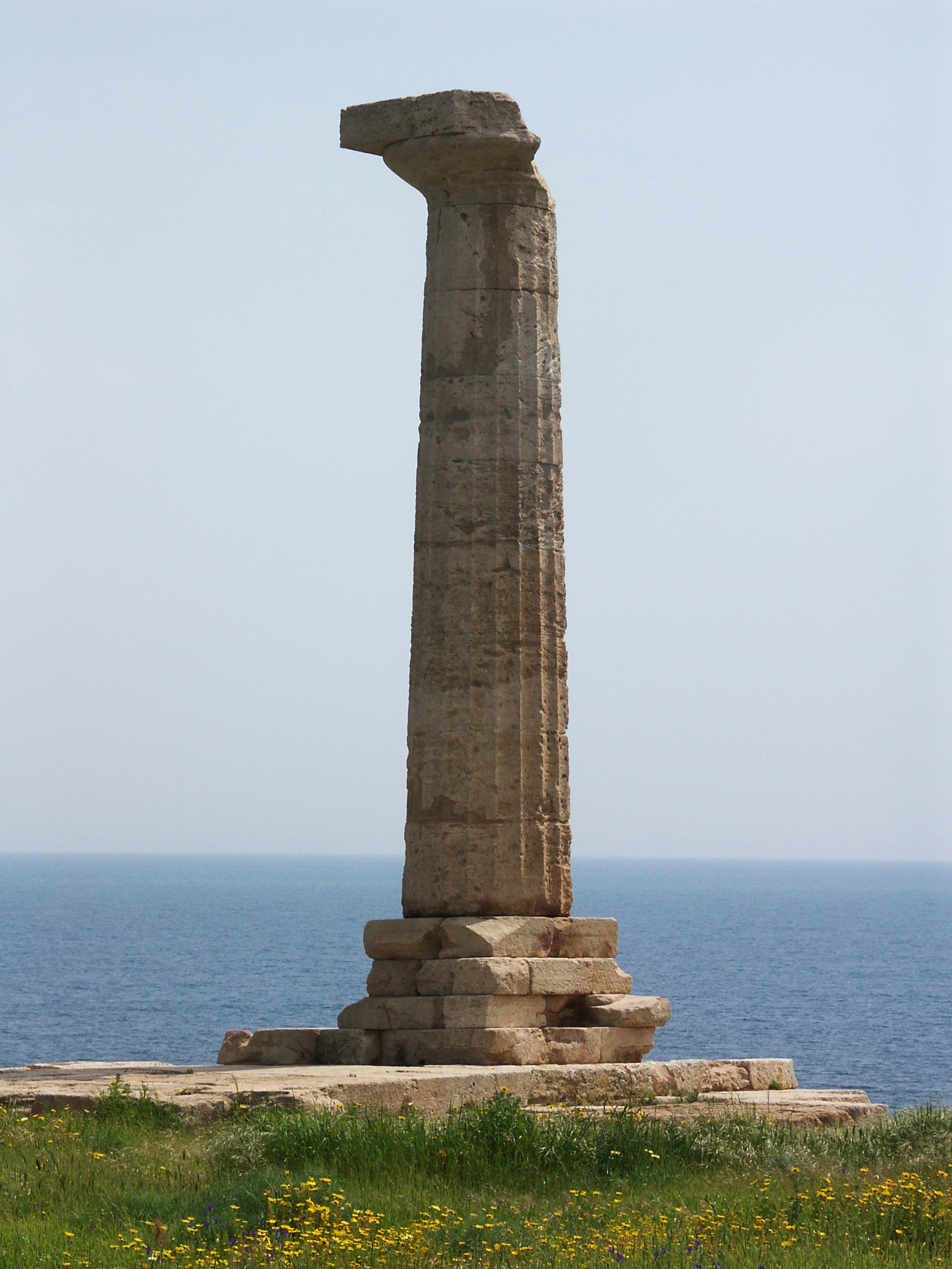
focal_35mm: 130
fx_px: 4767
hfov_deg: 11.4
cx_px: 476
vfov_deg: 15.2
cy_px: 634
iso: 100
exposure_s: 1/800
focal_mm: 33.14
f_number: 7.1
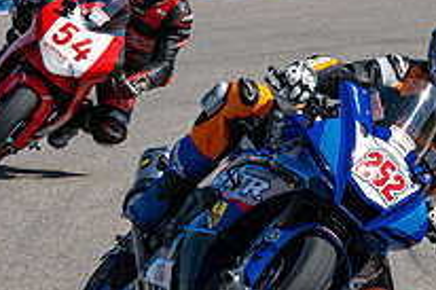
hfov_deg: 3.2
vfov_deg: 2.2
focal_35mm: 635
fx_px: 7684
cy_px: 329
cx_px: 168
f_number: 11
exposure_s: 1/1250
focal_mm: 180
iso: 500
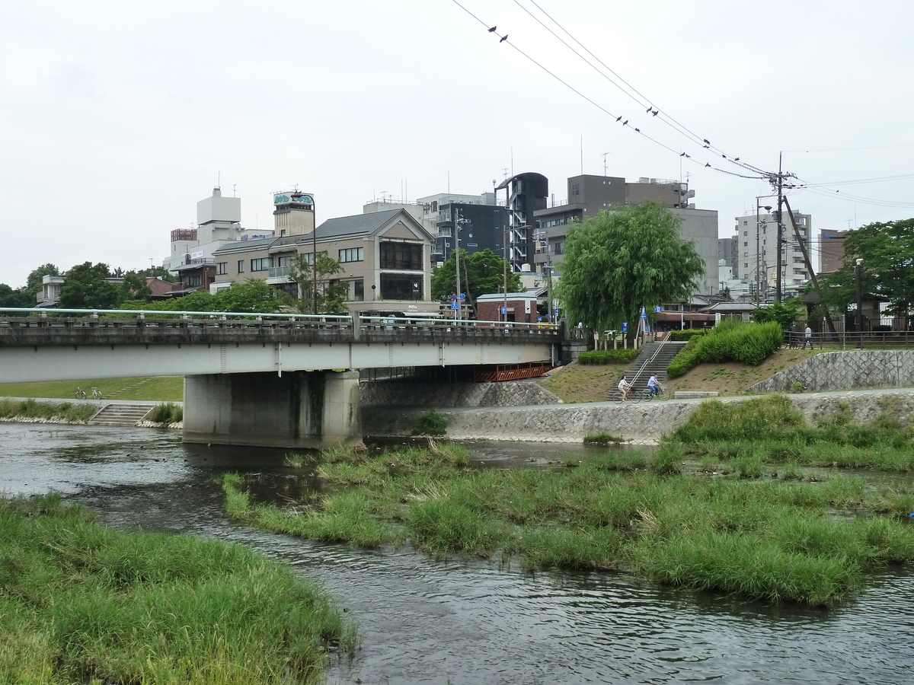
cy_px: 342
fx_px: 1056
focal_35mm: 40
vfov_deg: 36.0
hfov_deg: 46.8
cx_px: 457
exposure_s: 1/320
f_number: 4
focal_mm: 6.5
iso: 200
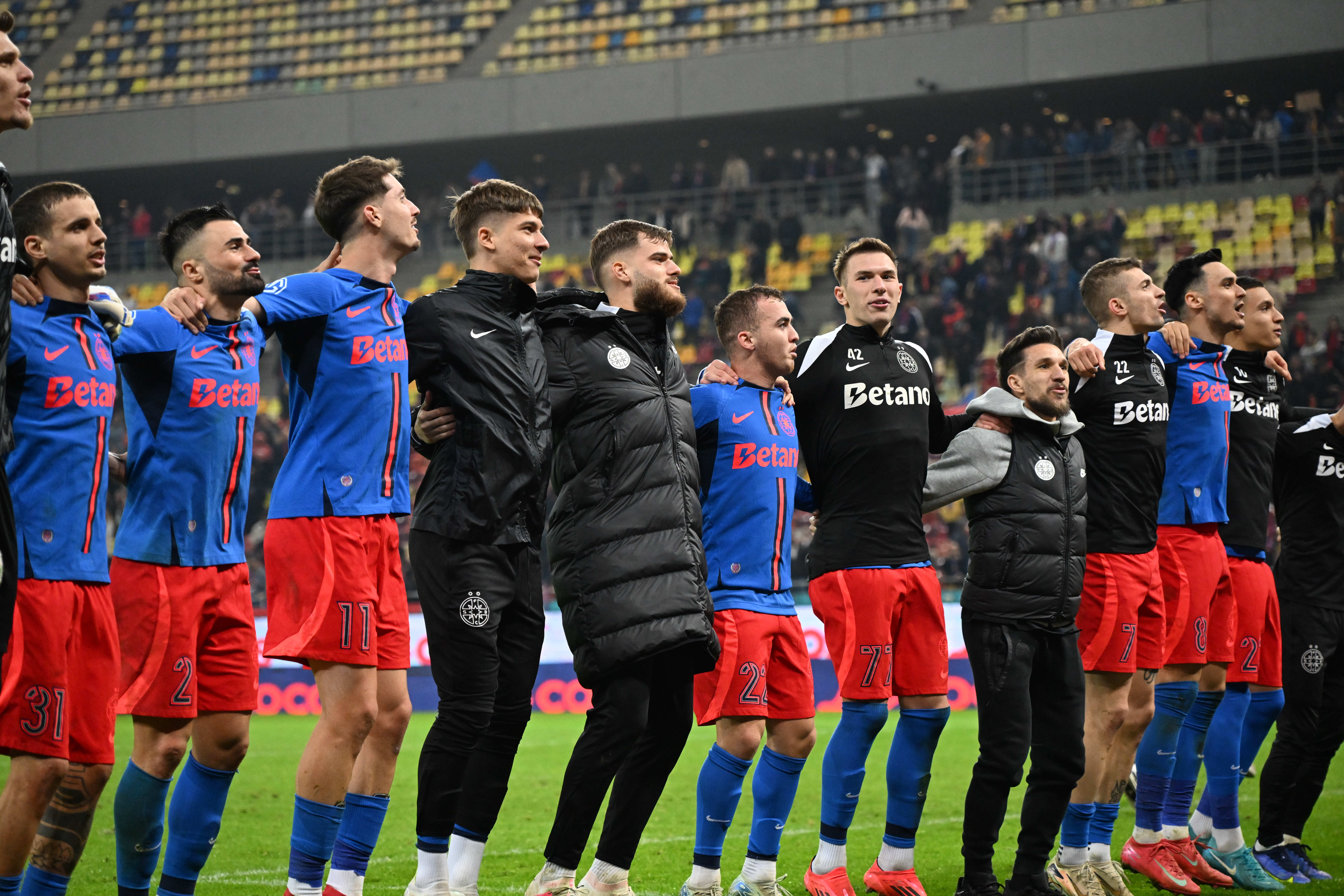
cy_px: 448
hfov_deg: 18.6
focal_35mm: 110
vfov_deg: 12.5
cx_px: 672
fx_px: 4106
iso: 4000
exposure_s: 1/1250
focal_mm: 110
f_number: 4
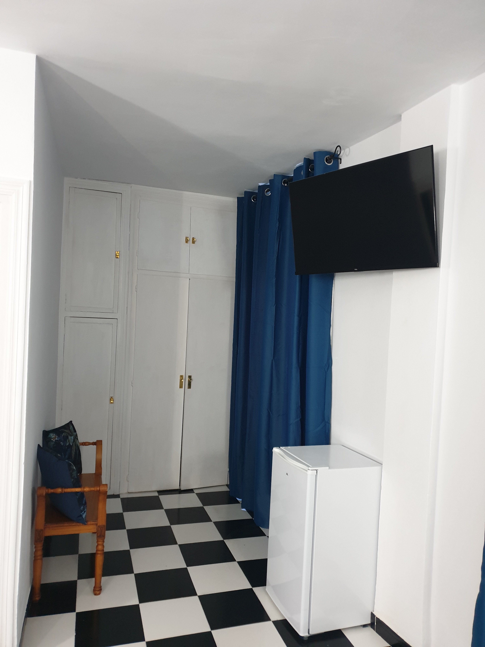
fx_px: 486
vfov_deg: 67.3
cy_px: 324
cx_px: 242
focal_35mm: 26
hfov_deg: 53.1
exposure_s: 1/25
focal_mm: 4.3
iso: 320
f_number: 1.5
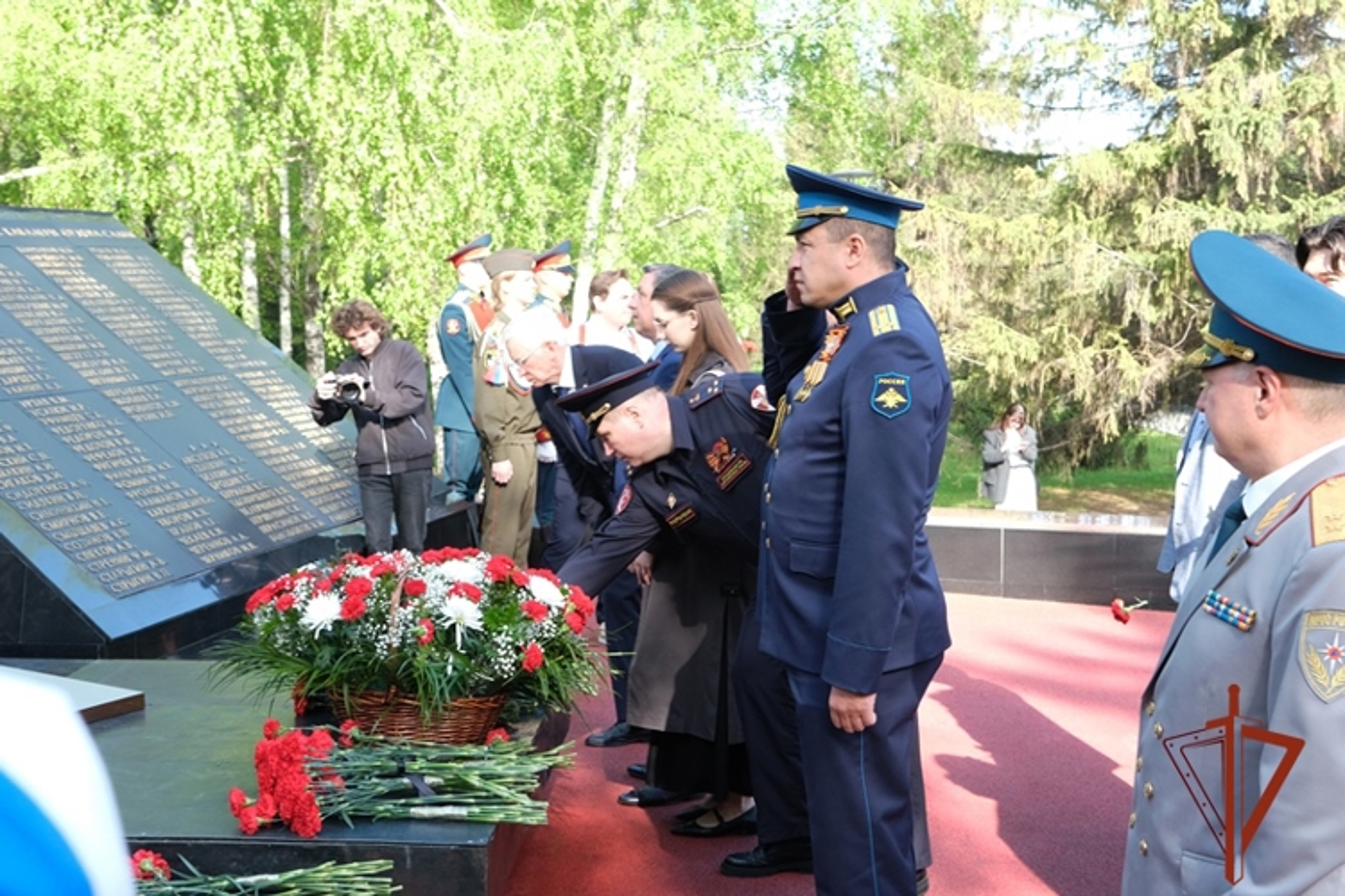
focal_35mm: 35
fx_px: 1308
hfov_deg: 54.4
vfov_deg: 37.9
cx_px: 672
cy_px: 448
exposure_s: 1/60
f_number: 5
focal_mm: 23.5
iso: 160
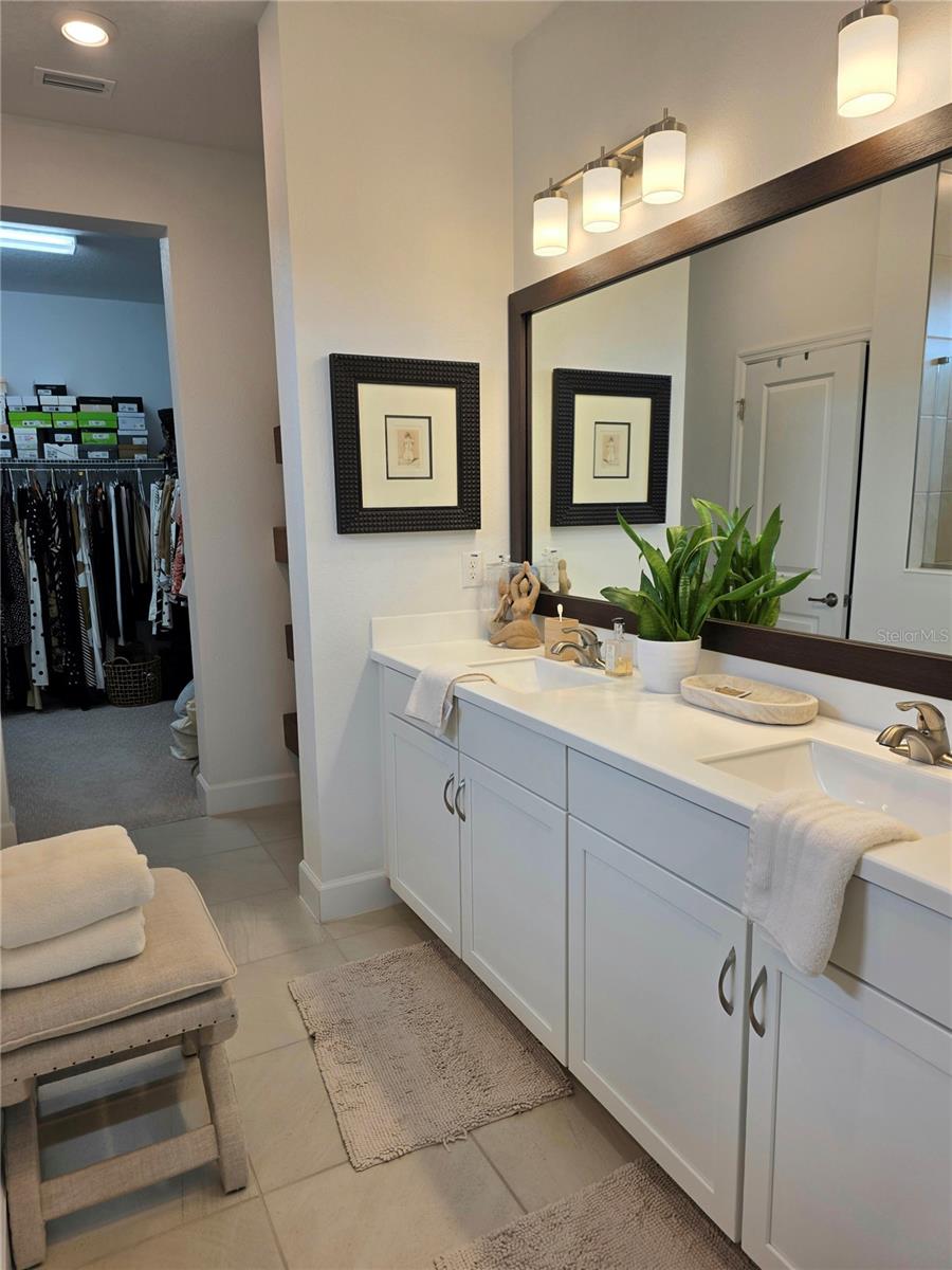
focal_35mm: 23
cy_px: 635
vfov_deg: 73.9
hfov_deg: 58.9
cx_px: 476
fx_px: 843
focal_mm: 6.3
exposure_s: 1/120
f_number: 1.7
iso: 32
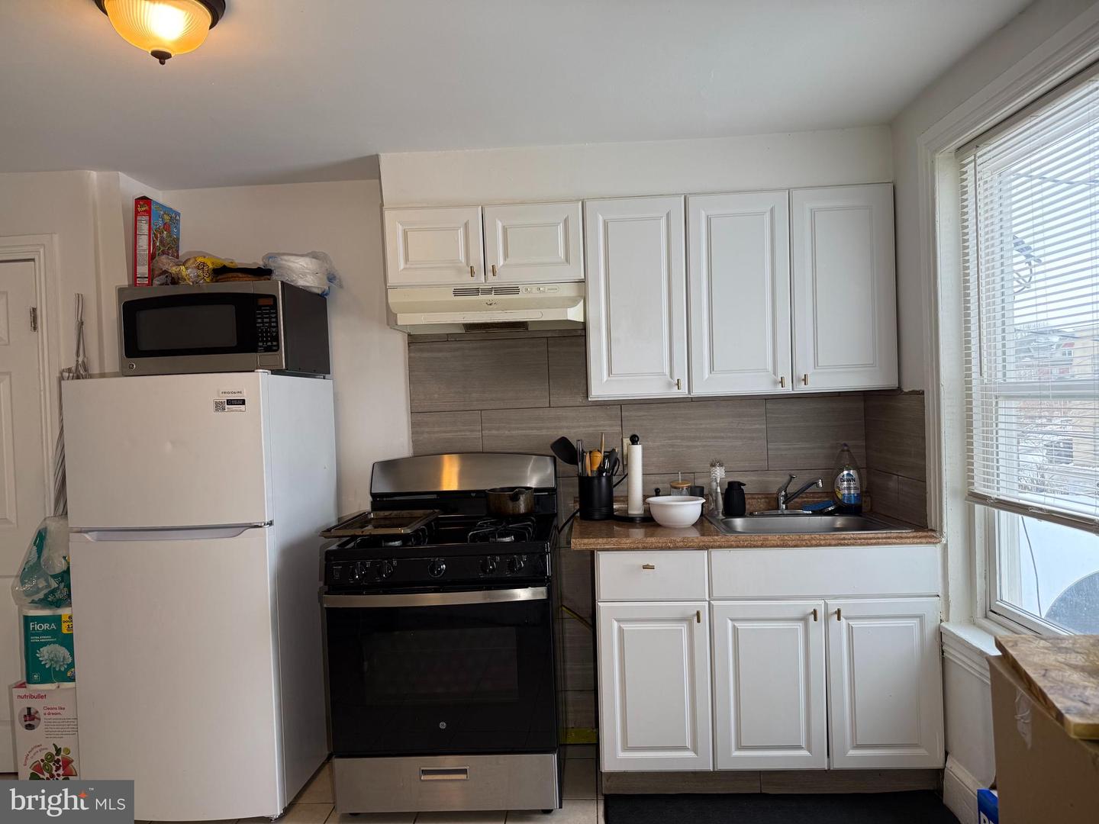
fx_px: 762
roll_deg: +2.1
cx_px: 550
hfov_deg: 71.6
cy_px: 412
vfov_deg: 56.8
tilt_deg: +0.1
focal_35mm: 24
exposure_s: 1/172
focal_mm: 6.76
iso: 100
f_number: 1.78
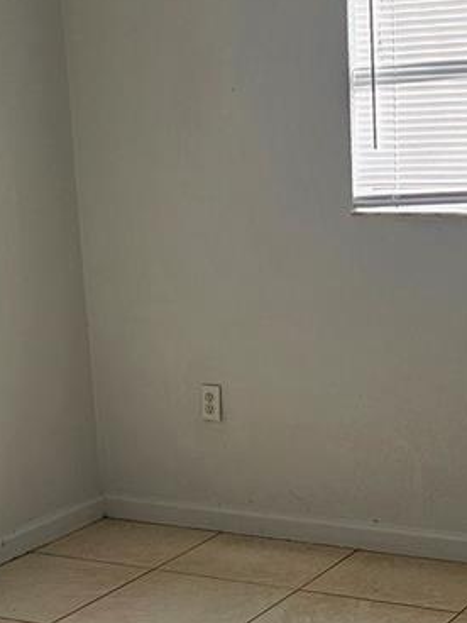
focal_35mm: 75
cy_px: 435
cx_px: 316
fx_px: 1349
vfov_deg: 25.8
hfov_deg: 19.6
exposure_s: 1/226
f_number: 1.8
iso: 25
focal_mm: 5.4
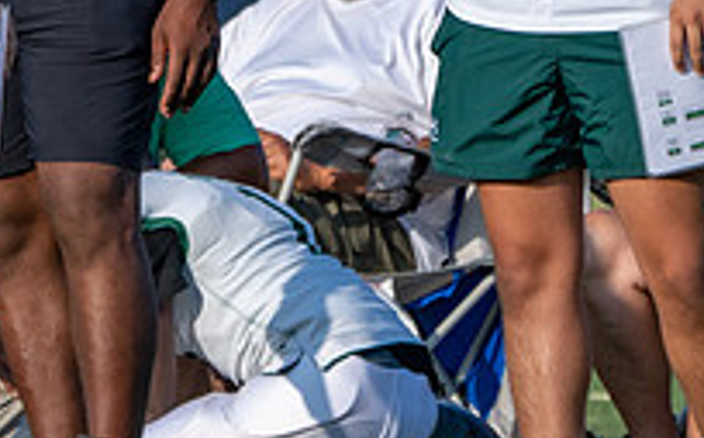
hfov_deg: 1.3
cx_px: -53
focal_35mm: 1645
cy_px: -10
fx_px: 31527
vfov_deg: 0.8
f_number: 5.6
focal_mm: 400
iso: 250
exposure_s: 1/1600
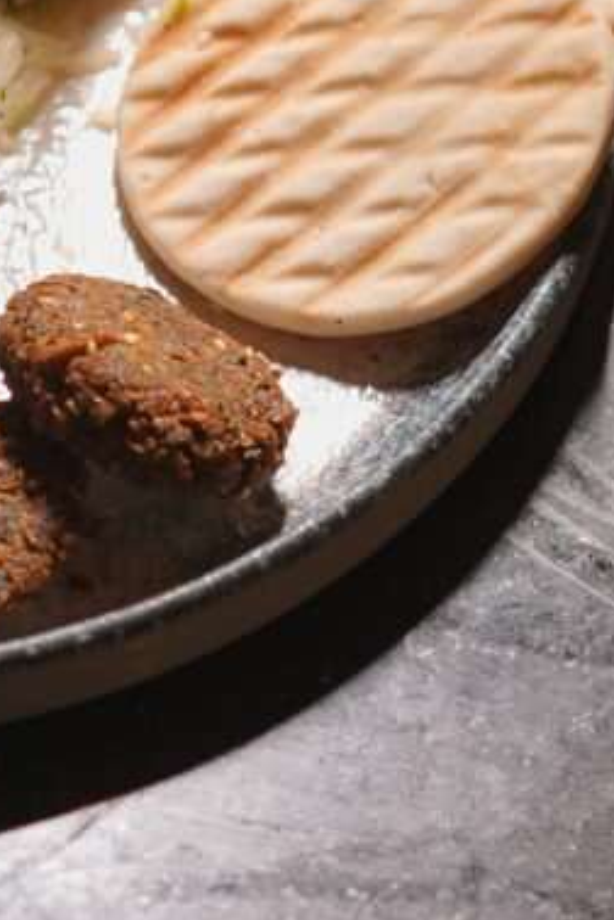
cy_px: -144
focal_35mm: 237
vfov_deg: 8.6
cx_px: -330
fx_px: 6063
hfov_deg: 5.7
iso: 640
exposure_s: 1/160
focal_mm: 35
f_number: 2
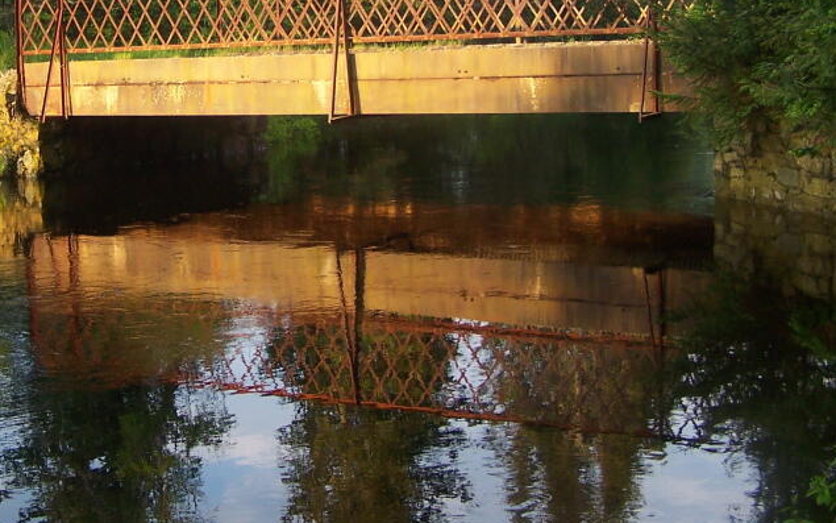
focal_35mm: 65
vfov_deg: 19.8
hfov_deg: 31.2
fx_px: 1481
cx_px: 251
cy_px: 97
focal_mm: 6.3
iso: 80
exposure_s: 1/160
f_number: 2.8
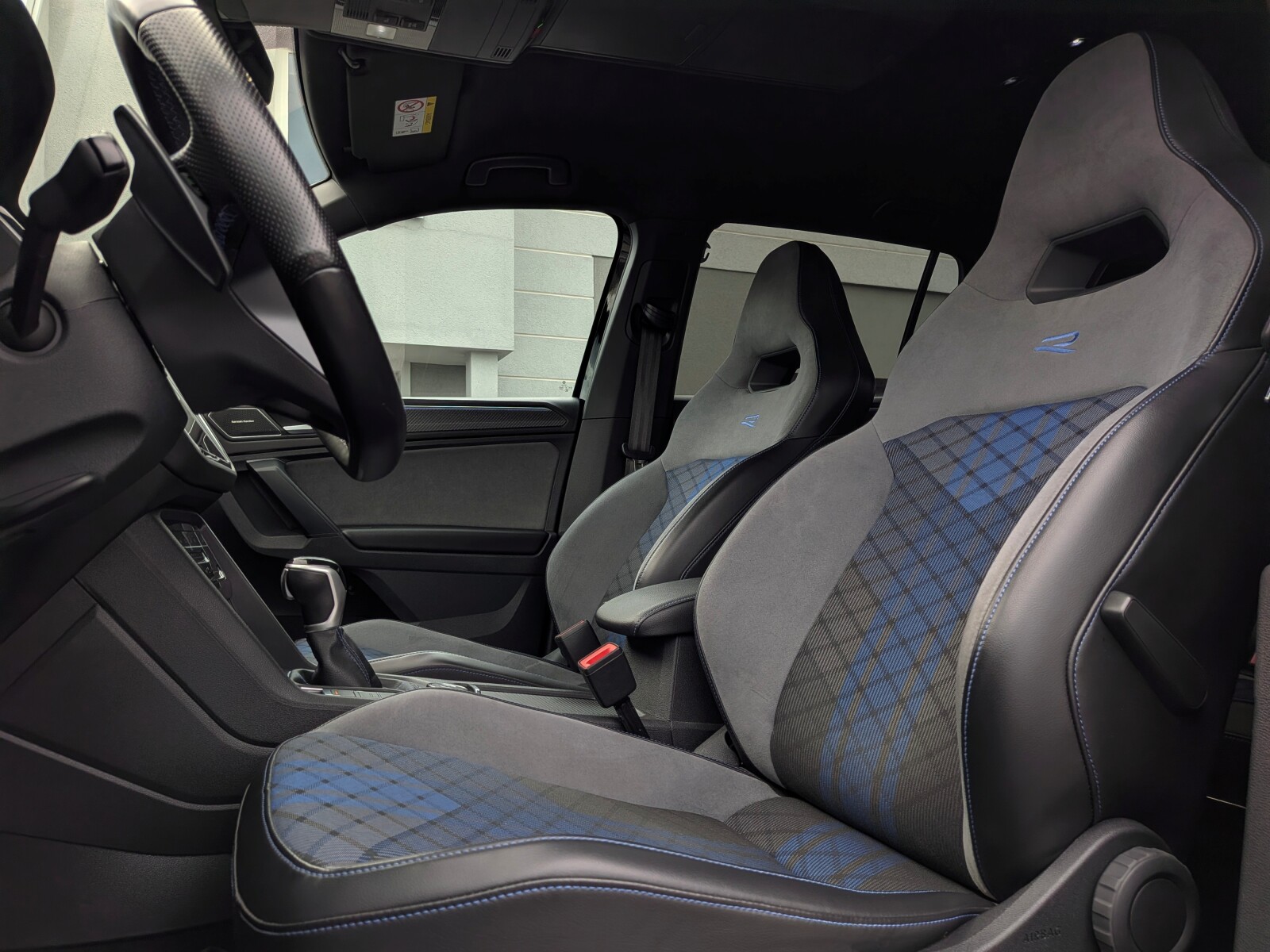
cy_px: 476
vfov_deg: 56.8
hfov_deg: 71.6
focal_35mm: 24
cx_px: 635
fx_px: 881
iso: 30
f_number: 1.7
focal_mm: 4.53
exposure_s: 1/226
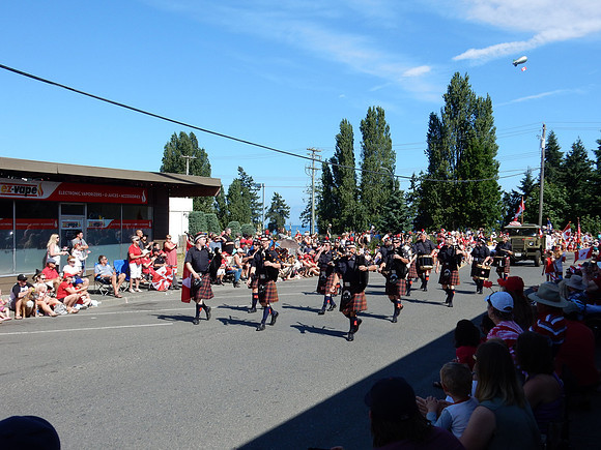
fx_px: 625
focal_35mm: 36
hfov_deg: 51.4
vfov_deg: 39.7
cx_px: 300
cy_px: 225
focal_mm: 6.4
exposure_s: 1/1000
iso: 125
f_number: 4
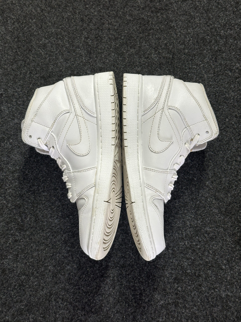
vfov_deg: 39.7
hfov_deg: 30.3
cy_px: 161
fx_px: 446
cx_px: 120
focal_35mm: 48
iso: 125
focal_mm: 6.86
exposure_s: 1/50
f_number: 1.78
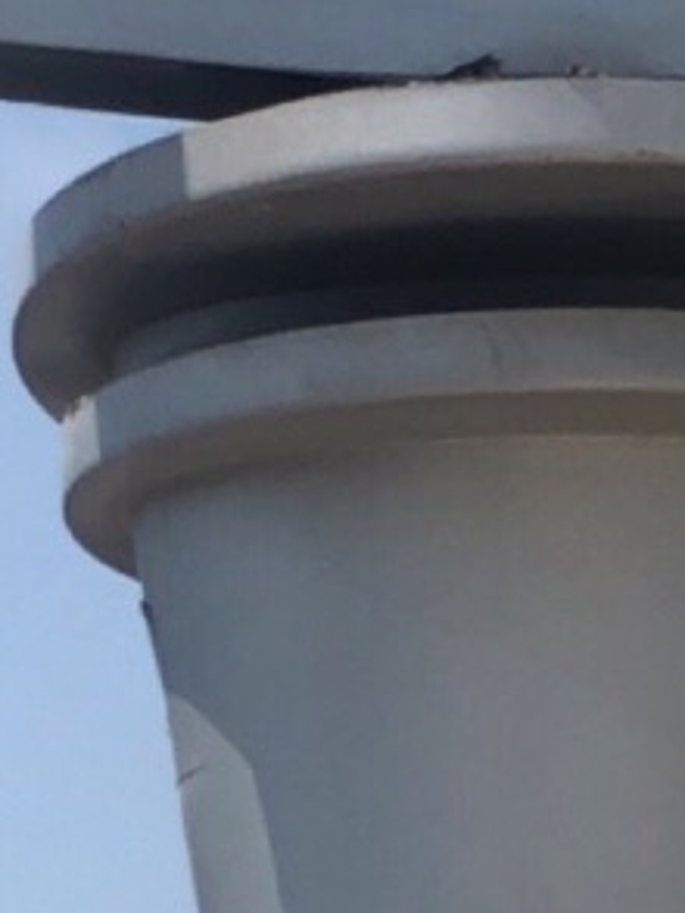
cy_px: -1723
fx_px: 10493
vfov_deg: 4.8
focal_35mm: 398
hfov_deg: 3.7
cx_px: -25
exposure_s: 1/685
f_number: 2.8
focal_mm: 6.6
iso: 20
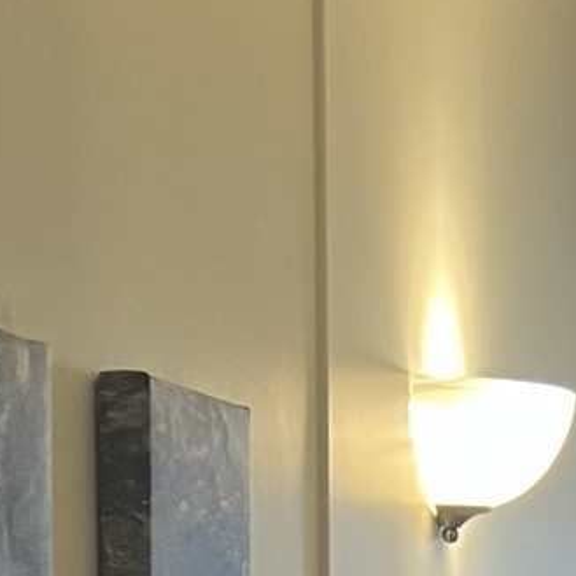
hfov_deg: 10.4
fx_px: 3031
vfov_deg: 9.6
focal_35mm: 161
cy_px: 1390
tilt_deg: -13.5
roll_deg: -3.4
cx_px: 940
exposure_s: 1/60
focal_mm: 5.7
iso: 125
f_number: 1.5
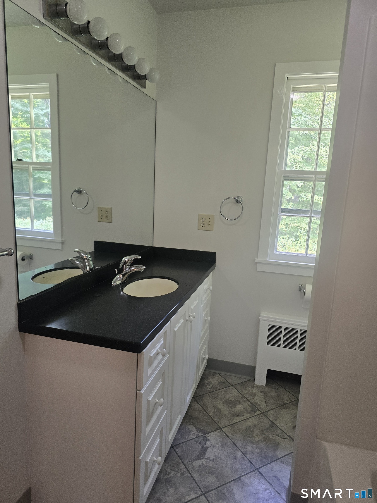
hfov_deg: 58.9
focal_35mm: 23
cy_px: 252
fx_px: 334
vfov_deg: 73.9
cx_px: 188
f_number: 1.7
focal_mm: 6.3
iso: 250
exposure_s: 1/120
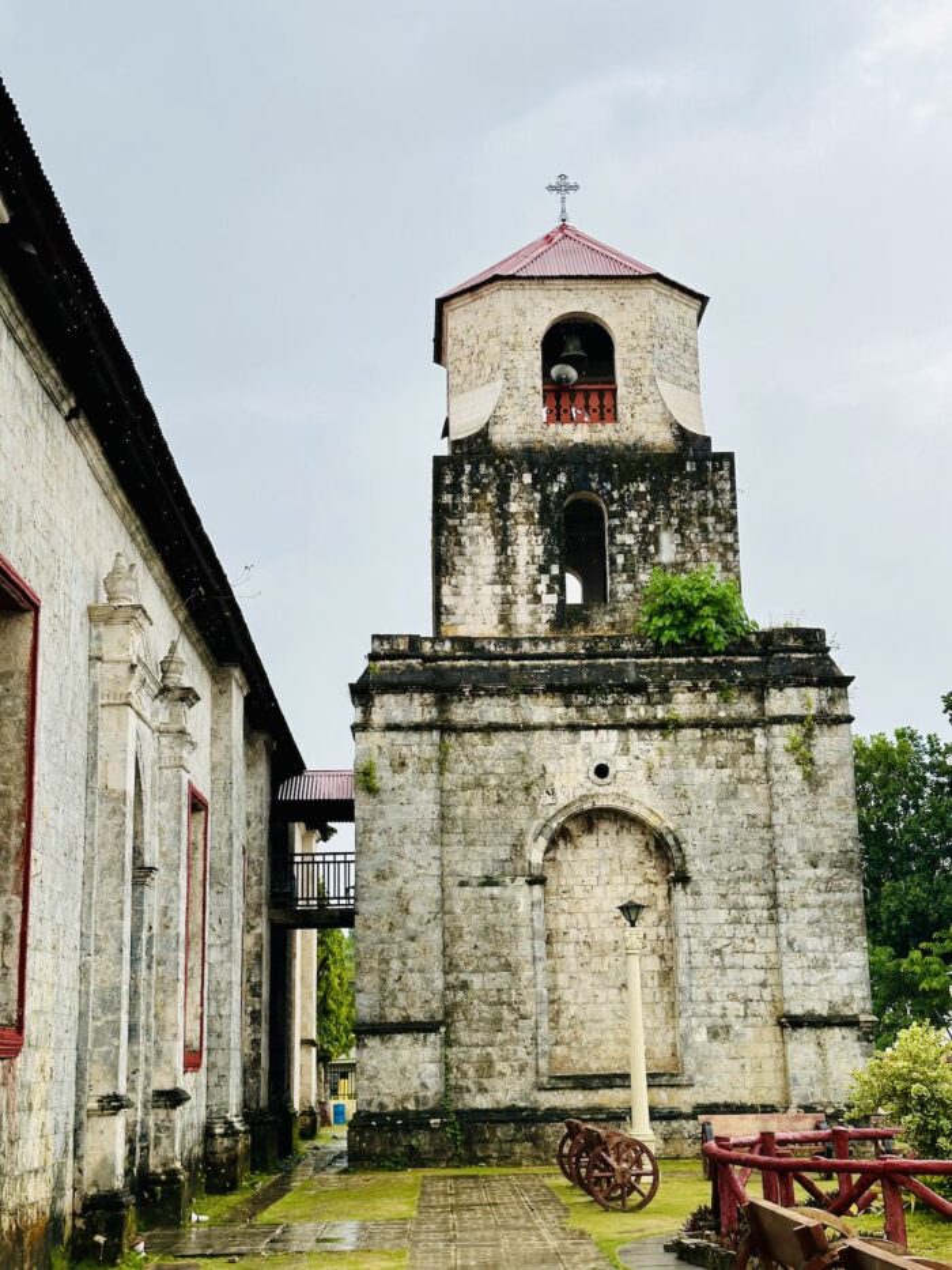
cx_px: 476
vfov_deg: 39.7
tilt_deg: +13.8
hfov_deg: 30.3
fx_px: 1760
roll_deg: -0.1
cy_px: 635
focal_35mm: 48
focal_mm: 6.86
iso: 64
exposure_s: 1/511
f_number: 1.78
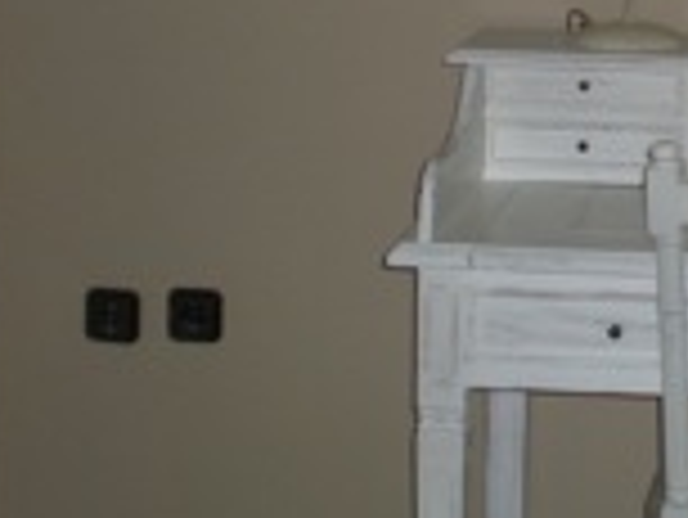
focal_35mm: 115
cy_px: -32
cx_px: 764
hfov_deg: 16.6
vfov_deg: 12.7
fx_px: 2287
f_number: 3.5
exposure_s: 1/60
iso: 132
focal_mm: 7.4
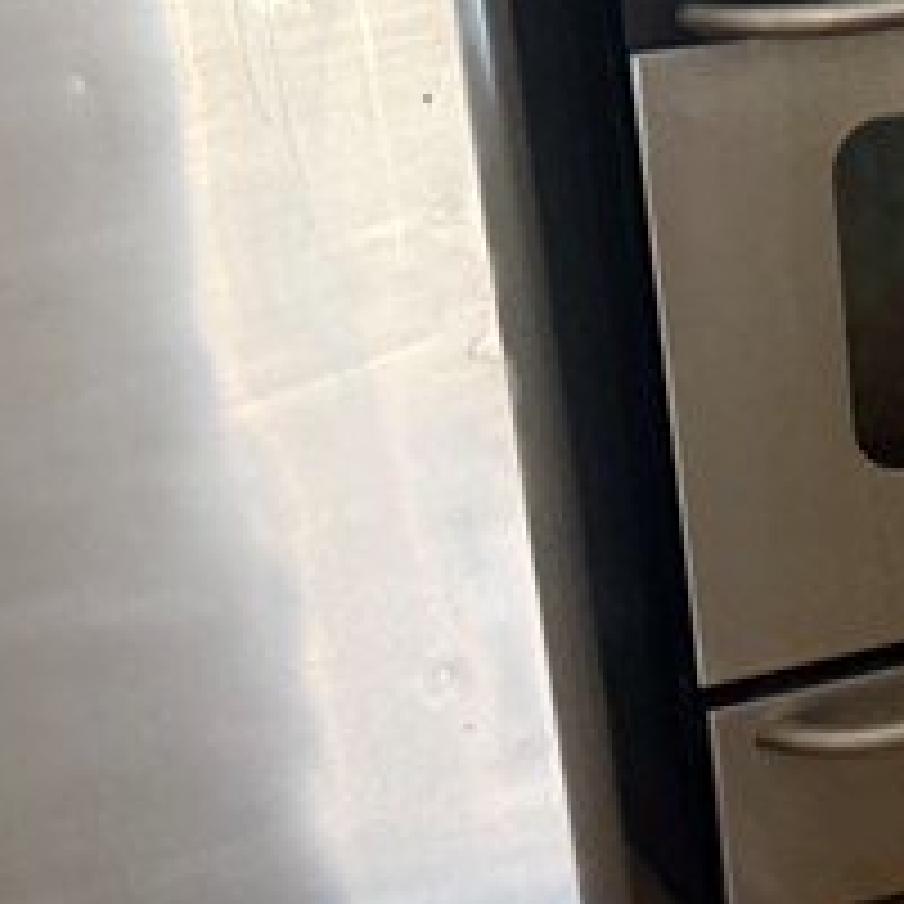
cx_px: 1394
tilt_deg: -26.5
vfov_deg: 16.0
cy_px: 693
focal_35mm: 108
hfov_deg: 14.9
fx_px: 3191
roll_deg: -0.7
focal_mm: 6.76
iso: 400
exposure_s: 1/60
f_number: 1.78
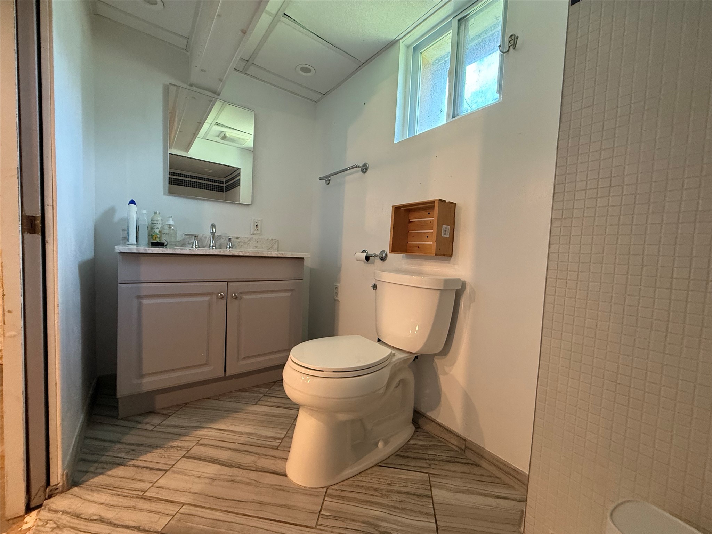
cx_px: 356
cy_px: 267
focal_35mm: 14
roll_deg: -2.5
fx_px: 288
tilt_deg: -4.4
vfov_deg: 85.7
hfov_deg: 102.1
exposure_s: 1/60
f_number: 2.2
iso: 320
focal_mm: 2.22
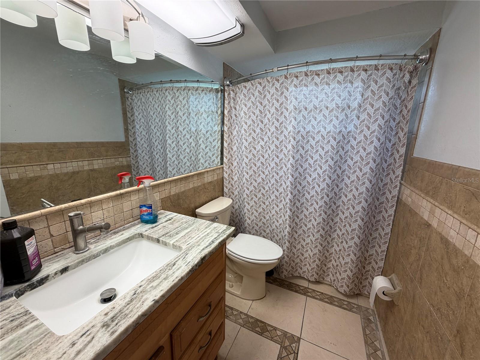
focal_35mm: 14
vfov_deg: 85.7
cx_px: 240
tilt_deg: -13.1
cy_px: 180
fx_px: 194
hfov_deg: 102.1
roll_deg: -1.8
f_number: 2.2
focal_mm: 2.22
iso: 100
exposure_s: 1/120
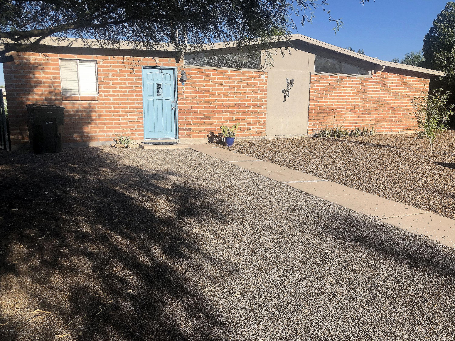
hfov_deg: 63.4
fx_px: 368
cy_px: 170
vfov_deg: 49.7
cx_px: 228
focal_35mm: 28
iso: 20
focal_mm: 3.99
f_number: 1.8
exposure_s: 1/1919
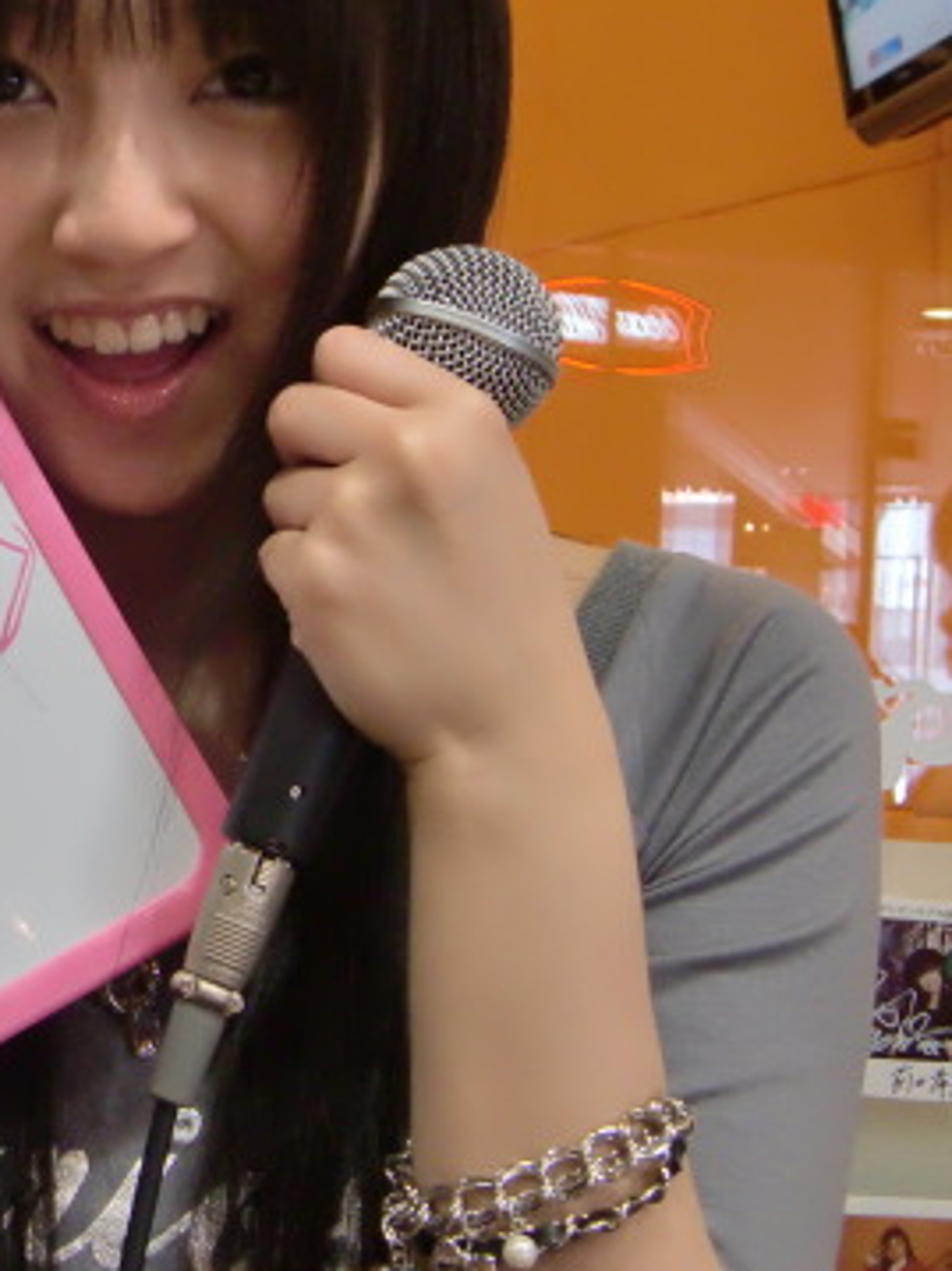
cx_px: -177
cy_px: 531
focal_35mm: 82
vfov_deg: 23.8
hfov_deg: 17.2
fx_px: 3009
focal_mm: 8.2
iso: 320
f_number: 3.3
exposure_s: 1/60
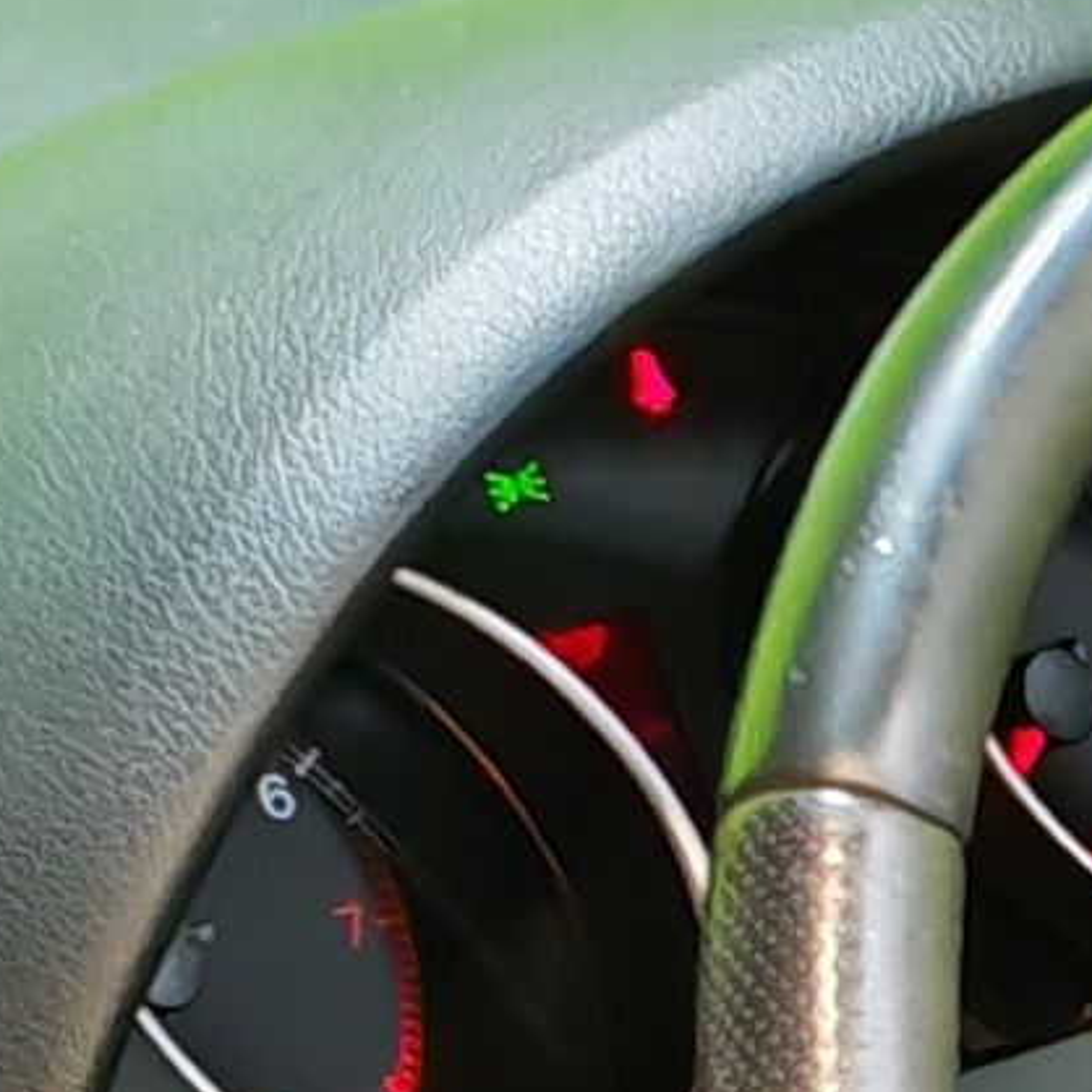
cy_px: 3156
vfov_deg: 6.8
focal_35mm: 234
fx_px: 8352
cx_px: 2761
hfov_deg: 7.0
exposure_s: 1/50
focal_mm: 6.83
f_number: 2
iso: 200
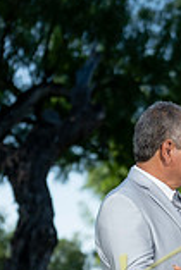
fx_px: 1166
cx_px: 193
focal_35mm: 155
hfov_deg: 8.8
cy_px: 351
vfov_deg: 12.8
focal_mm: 54
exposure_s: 1/2500
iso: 250
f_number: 2.5
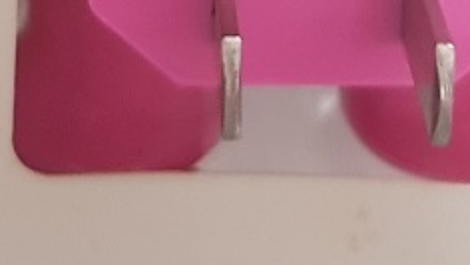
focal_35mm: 164
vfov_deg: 6.7
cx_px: 327
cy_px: -557
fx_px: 2045
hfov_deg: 13.1
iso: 200
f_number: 1.7
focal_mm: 4.3
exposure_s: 1/21
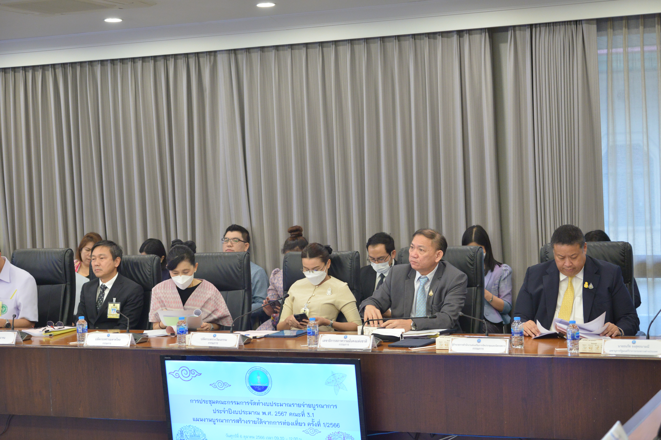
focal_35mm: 70
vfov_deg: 19.5
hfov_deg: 28.8
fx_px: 1285
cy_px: 220
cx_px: 330
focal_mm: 70
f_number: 4
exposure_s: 1/125
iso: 3200
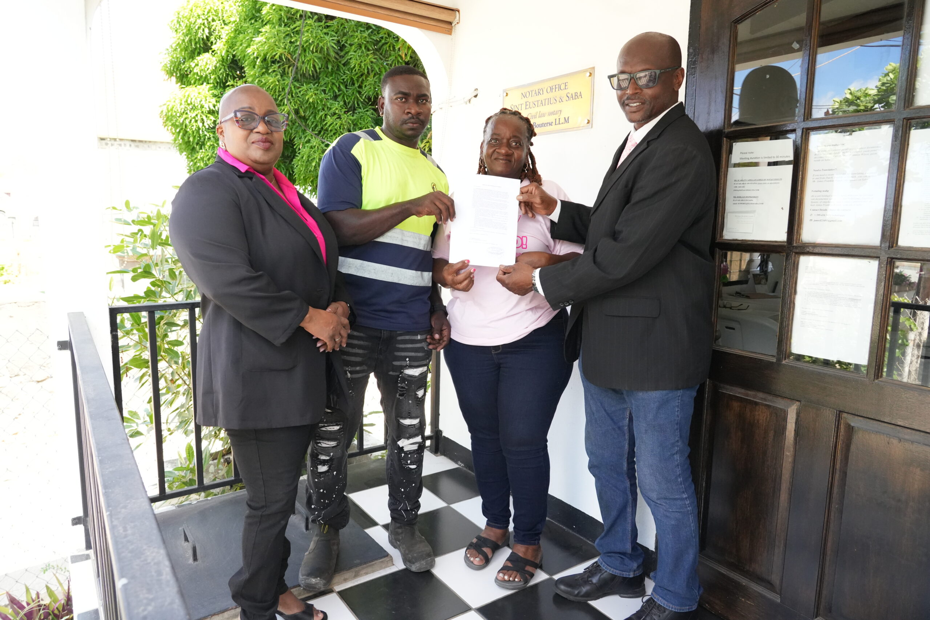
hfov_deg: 73.7
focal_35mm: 24
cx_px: 465
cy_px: 310
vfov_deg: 53.1
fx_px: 620
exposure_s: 1/1000
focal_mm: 24
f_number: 6.3
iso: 5000
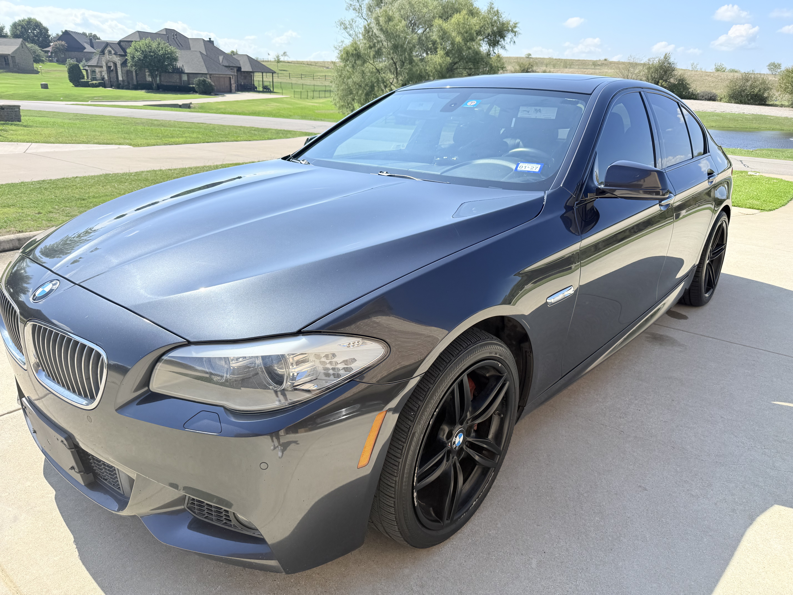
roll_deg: -2.6
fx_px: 550
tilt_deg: -19.5
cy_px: 298
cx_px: 396
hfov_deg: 71.6
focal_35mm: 24
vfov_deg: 56.8
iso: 80
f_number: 1.78
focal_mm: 6.76
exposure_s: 1/2907
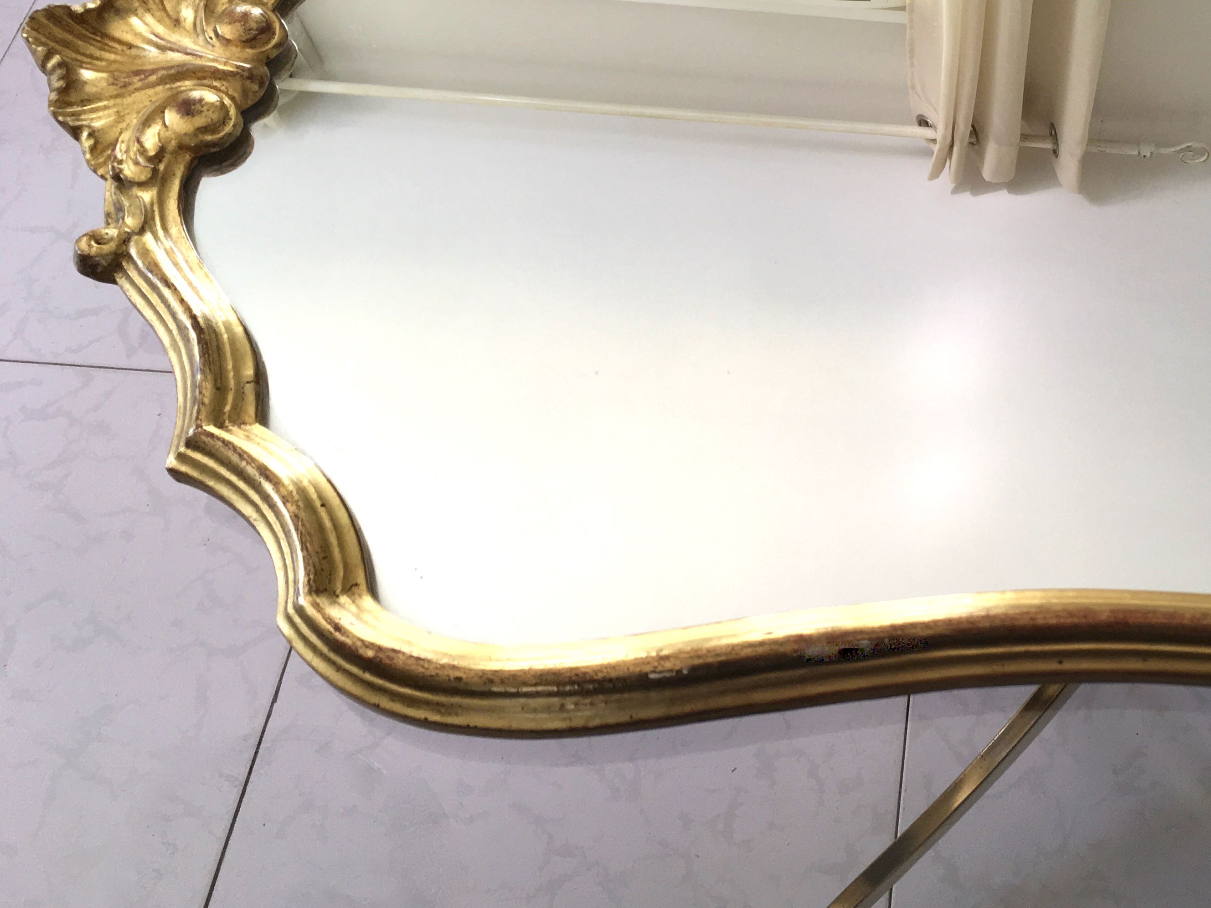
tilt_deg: -57.1
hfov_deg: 41.8
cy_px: 274
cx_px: 891
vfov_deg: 32.5
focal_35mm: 44
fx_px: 1539
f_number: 2.2
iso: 32
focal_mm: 4.15
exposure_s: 1/50
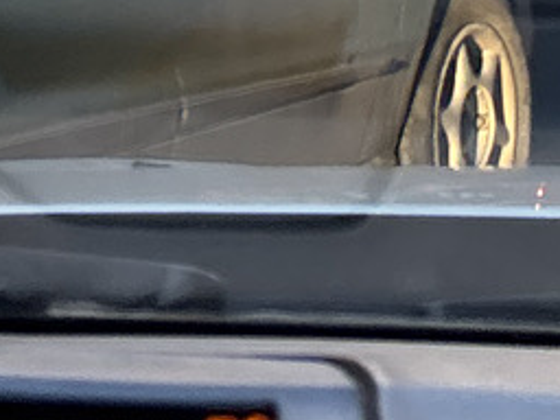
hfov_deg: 9.6
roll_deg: +3.7
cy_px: -1072
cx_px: 744
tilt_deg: +6.6
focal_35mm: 203
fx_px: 3284
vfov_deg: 6.4
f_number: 1.6
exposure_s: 1/100
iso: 40
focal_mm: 5.96
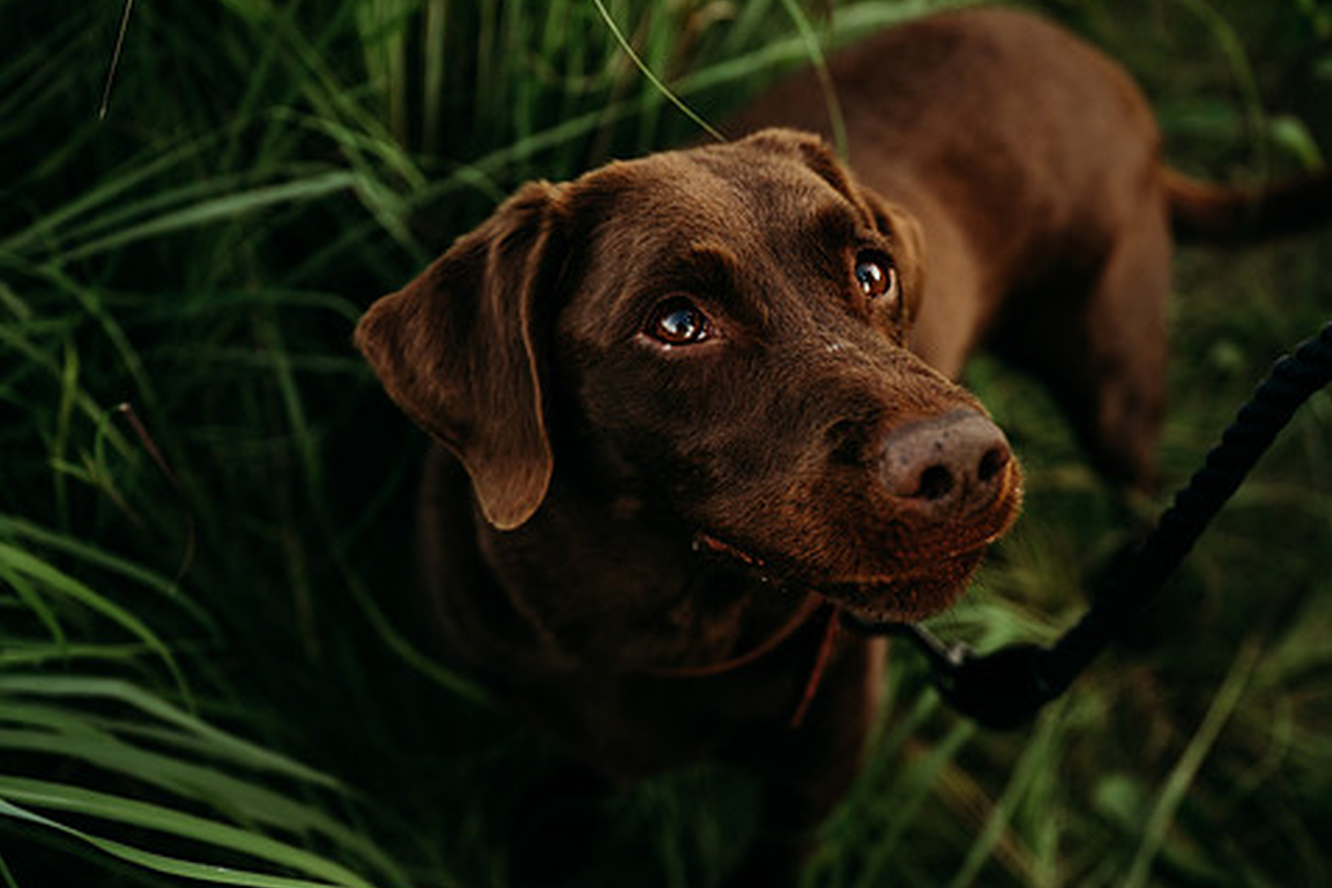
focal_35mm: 45
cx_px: 720
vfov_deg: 29.8
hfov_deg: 43.6
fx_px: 1665
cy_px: 504
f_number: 3.2
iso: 250
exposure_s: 1/400
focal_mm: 37
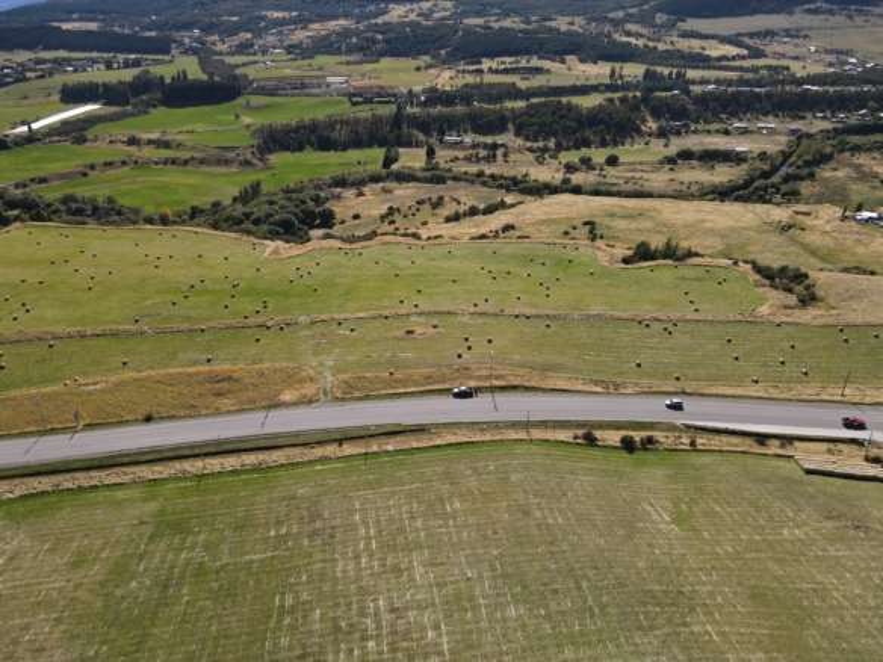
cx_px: 442
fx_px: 612
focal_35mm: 24
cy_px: 331
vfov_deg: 56.8
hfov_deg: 71.6
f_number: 2.8
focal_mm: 4.5
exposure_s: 1/640
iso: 100
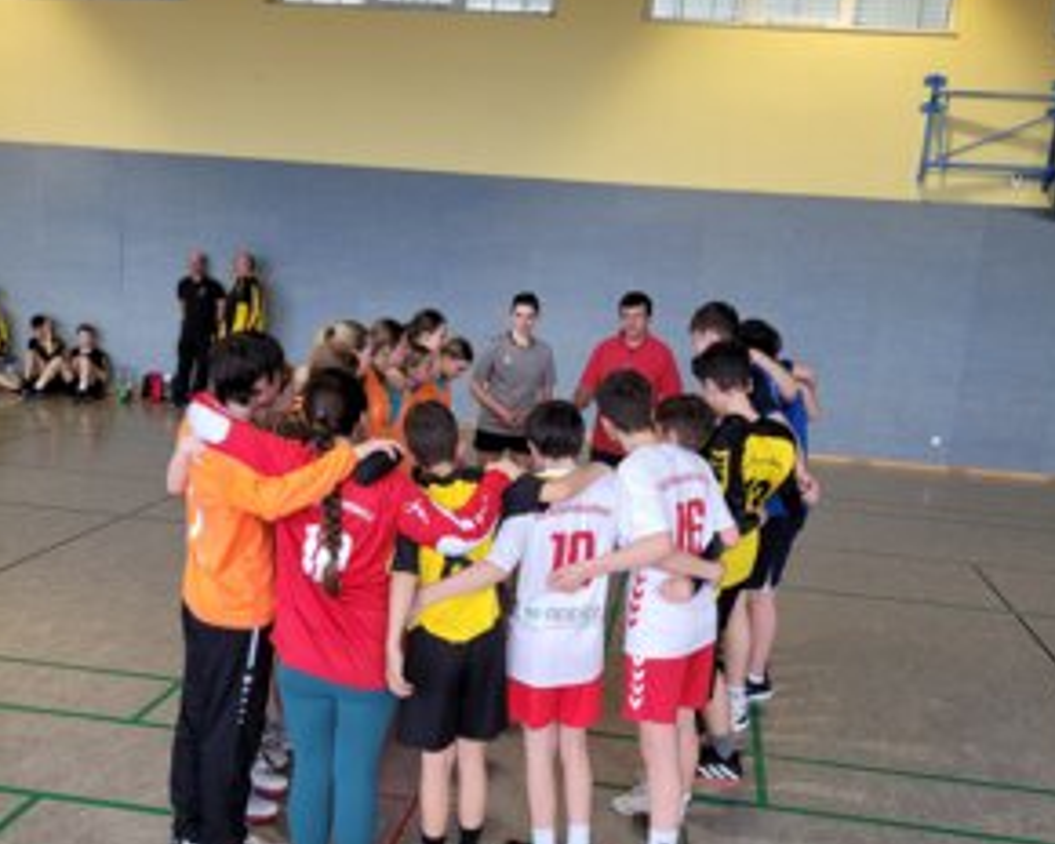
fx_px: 1093
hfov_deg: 51.5
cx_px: 538
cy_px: 553
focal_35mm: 35
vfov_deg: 41.8
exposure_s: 1/120
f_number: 1.8
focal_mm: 5.4
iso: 100
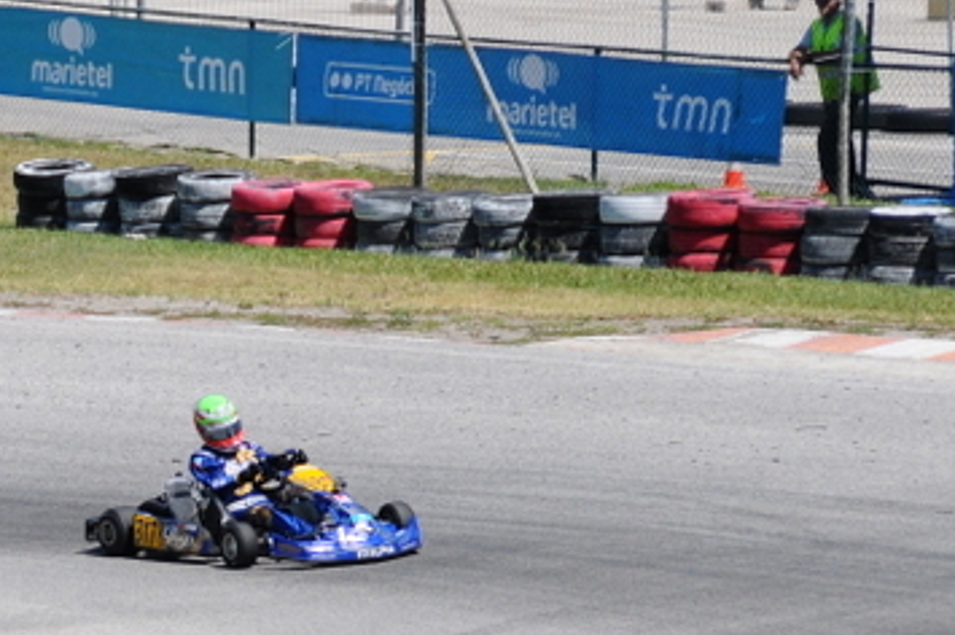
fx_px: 12044
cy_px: 503
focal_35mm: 454
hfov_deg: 4.5
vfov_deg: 3.0
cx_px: -102
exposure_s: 1/2500
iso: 400
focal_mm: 105
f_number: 5.3
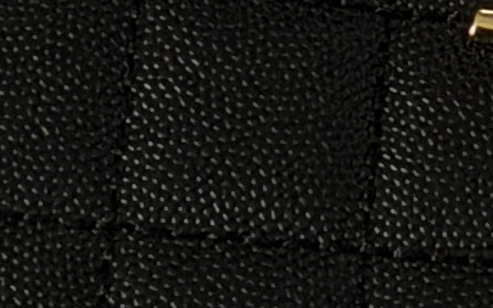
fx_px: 6811
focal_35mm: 507
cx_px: 771
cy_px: 28
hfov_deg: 4.1
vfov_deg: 2.6
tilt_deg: -68.7
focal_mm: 6.76
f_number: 1.78
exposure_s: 1/45
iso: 250
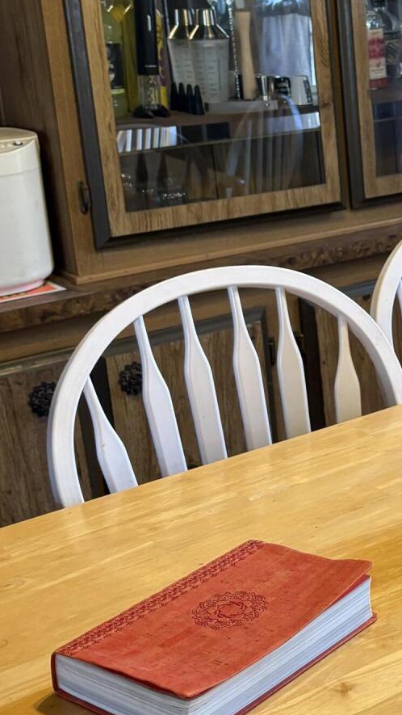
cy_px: 322
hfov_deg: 17.8
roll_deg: +4.2
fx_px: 1212
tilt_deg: -12.3
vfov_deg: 32.8
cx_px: 503
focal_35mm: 64
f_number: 1.6
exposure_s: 1/84
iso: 125
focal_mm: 5.96
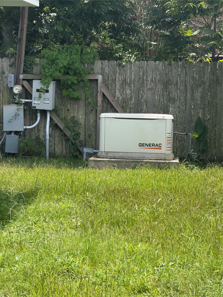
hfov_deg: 14.8
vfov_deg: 19.6
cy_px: 148
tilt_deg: -5.4
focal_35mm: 100
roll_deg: -1.1
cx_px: 112
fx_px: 859
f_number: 2.8
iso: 50
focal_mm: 16.89
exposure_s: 1/549
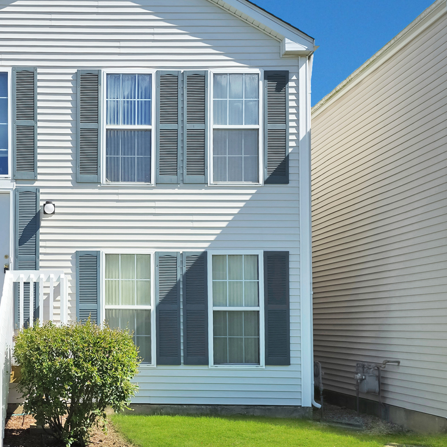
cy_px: 216
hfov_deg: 39.9
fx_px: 584
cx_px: 79
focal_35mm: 40
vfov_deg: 41.9
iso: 12
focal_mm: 6.3
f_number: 1.7
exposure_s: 1/1000
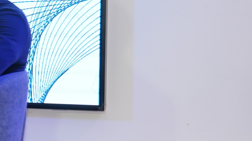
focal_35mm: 176
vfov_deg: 6.9
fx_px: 1176
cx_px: -275
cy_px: 47
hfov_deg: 11.0
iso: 400
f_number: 3.2
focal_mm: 26
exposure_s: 1/200
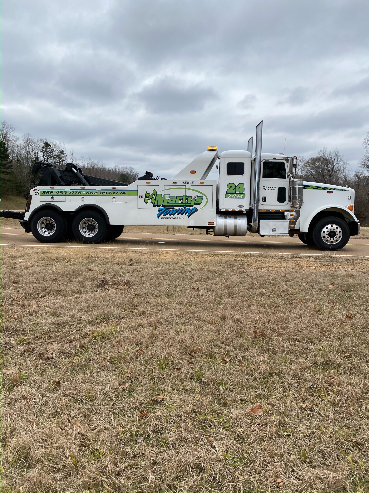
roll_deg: -0.7
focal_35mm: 26
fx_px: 370
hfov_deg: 53.1
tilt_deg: -6.2
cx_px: 184
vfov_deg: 67.3
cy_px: 246
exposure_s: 1/2688
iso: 32
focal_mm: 4.25
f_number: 1.8
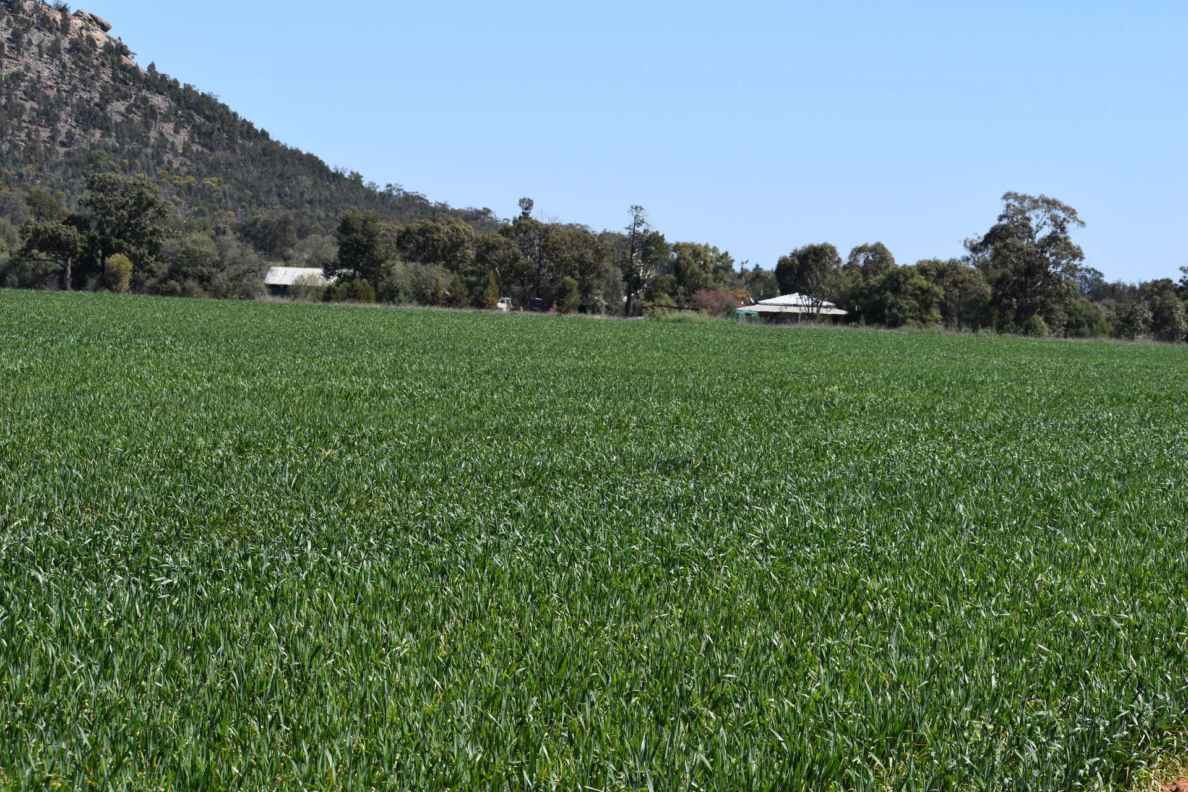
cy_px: 396
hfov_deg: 19.5
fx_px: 3465
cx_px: 594
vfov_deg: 13.0
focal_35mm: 105
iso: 100
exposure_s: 1/200
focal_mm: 70
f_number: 9
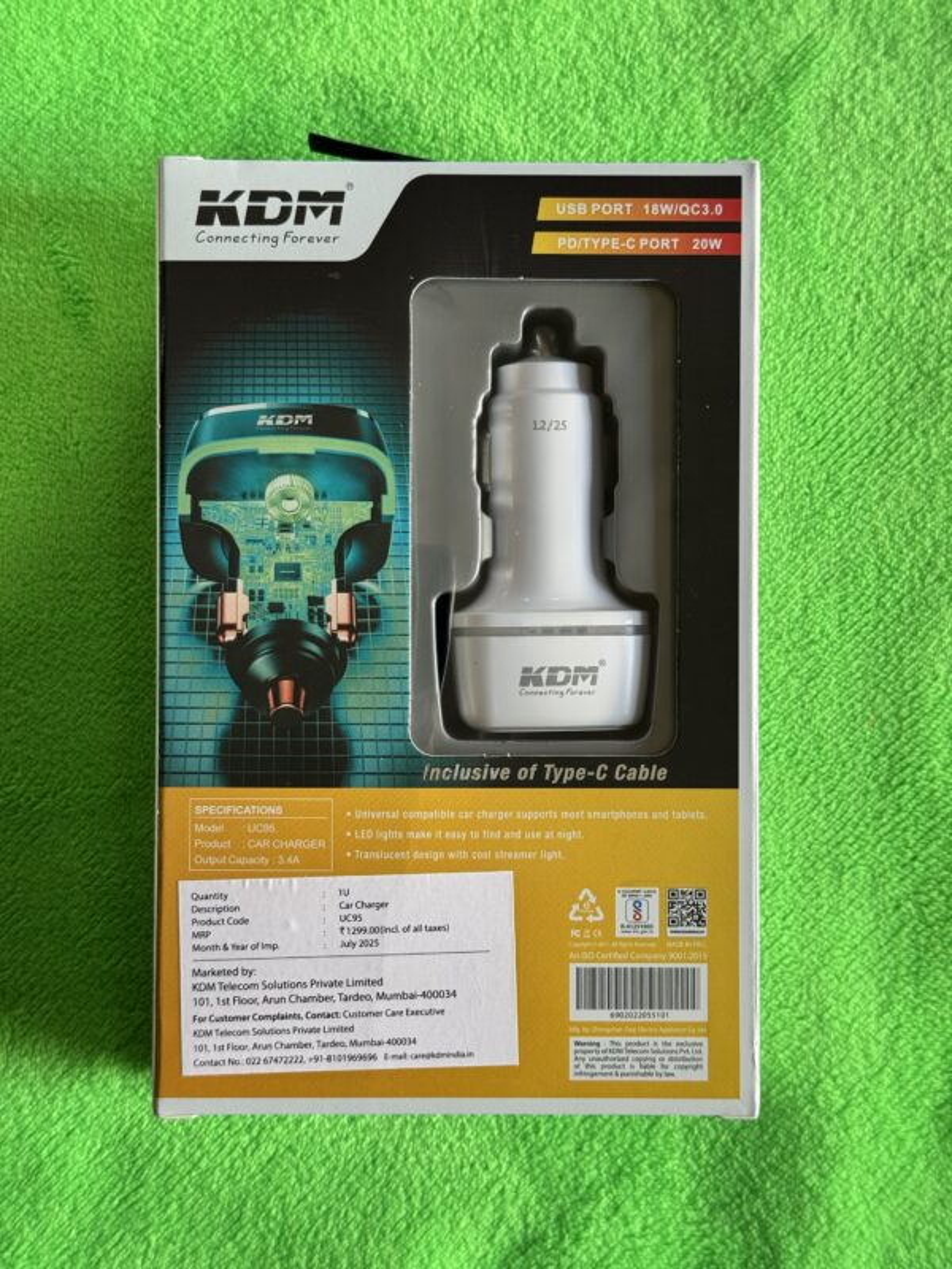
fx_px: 1760
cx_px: 476
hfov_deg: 30.3
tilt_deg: -88.9
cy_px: 634
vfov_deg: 39.7
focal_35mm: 48
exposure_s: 1/50
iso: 50
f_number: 1.78
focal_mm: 6.76
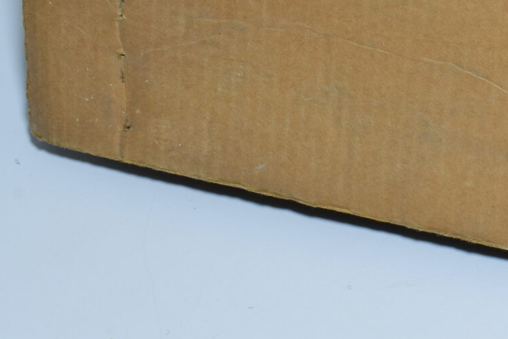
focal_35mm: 138
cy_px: -29
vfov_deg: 9.9
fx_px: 1943
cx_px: 725
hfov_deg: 14.1
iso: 100
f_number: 25
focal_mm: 27
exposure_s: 2
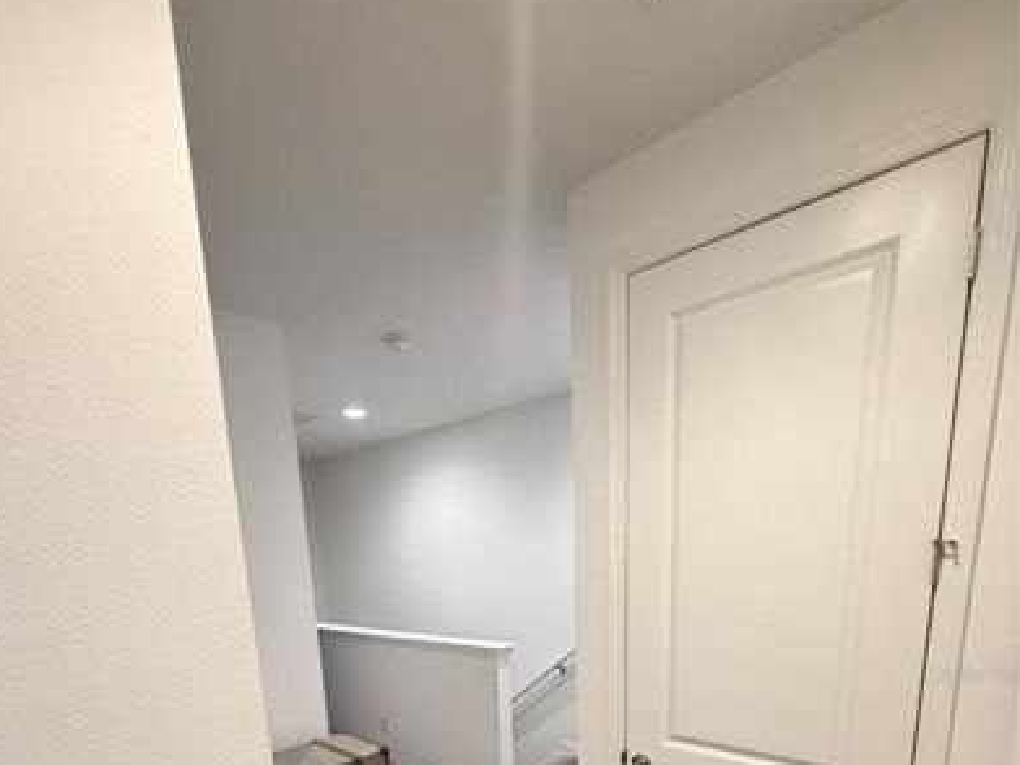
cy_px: 674
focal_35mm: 19
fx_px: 560
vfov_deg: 59.5
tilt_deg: -15.5
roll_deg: +2.7
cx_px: 503
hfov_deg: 84.7
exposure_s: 1/60
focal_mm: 2.22
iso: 400
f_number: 2.2
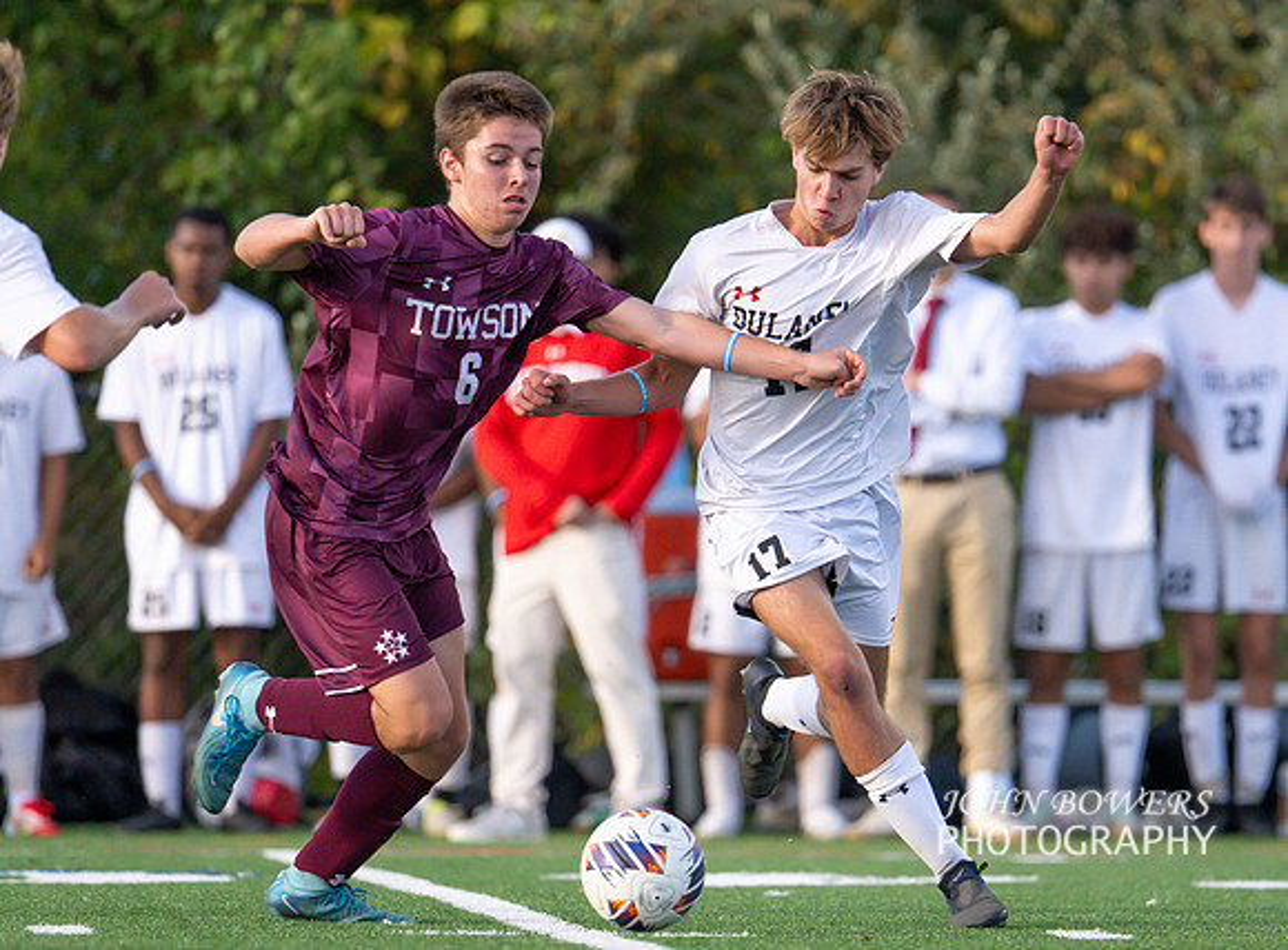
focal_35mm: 636
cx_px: 773
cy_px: 566
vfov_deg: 2.3
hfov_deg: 3.1
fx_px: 23516
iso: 1600
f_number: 4.5
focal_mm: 400
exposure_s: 1/2500
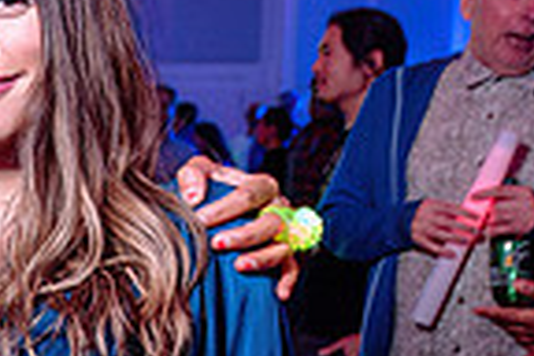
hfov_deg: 15.7
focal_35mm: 119
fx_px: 1765
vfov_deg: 11.5
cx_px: -286
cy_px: 289
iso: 800
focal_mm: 24
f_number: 3.5
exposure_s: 1/50
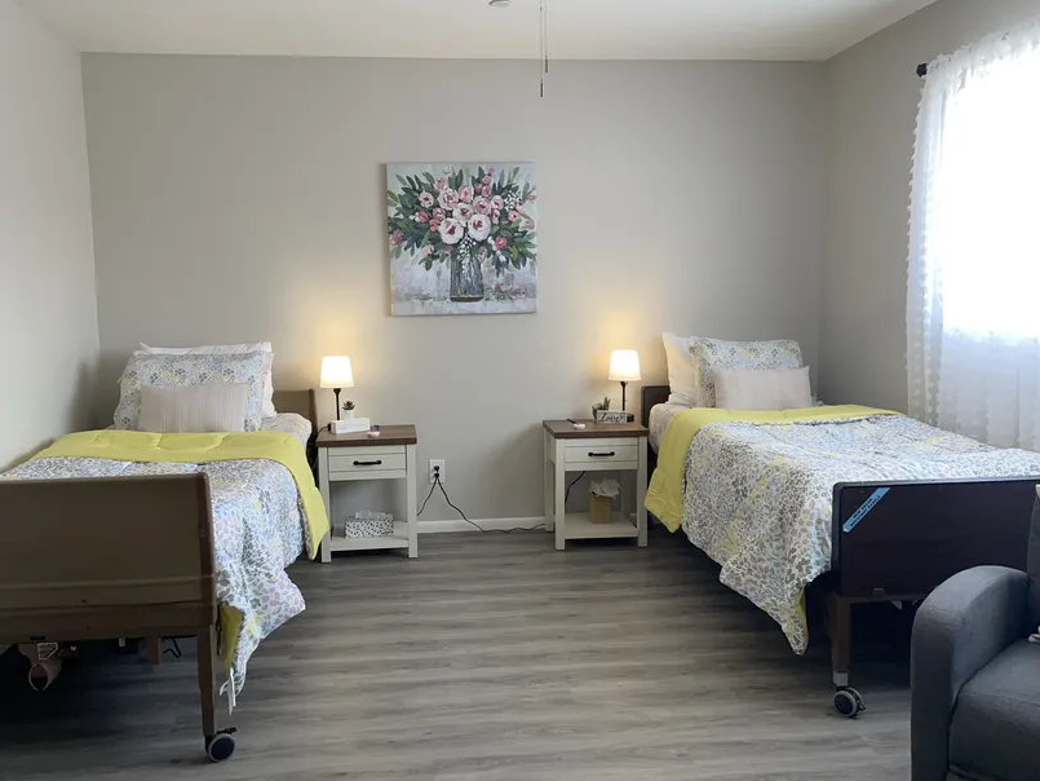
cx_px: 494
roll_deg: +1.3
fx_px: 932
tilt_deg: -4.9
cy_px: 392
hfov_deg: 58.3
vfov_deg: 45.5
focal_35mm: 31
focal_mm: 4.2
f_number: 1.6
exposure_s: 1/120
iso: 50
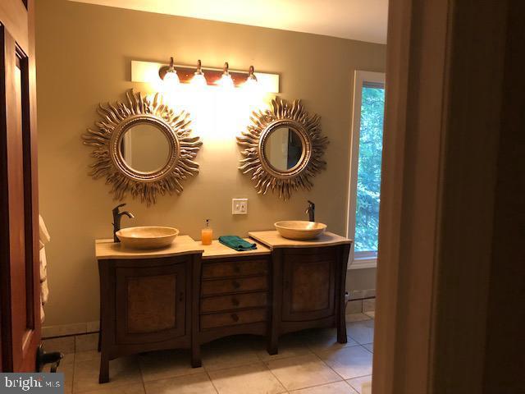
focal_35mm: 28
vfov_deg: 49.7
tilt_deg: -5.0
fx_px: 425
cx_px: 262
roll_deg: -0.7
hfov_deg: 63.4
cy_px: 197
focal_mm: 3.99
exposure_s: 1/15
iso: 64
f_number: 1.8
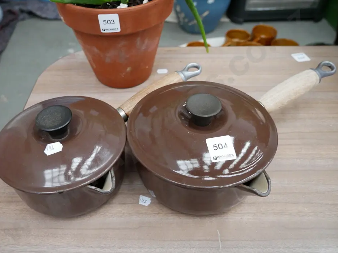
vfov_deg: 42.9
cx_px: 156
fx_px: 322
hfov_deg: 55.3
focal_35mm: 33
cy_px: 128
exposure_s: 1/60
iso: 2000
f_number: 4
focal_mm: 15
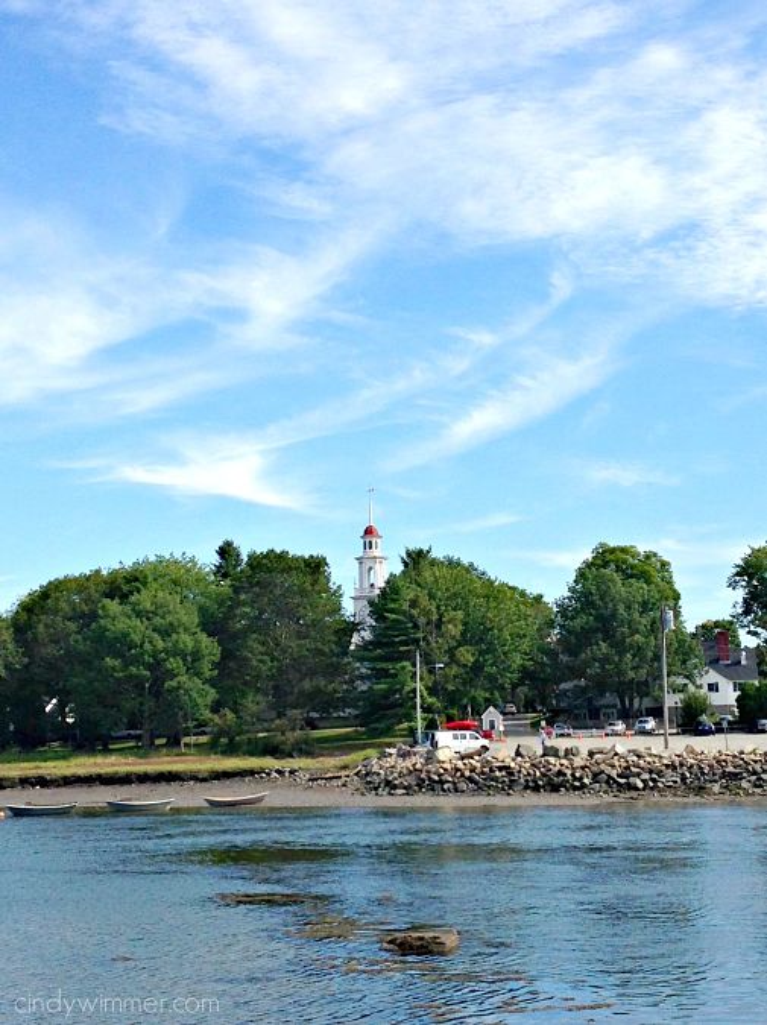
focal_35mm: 33
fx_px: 976
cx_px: 384
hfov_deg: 42.9
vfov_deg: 55.4
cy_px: 512
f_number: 2.4
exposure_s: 1/1427
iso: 50
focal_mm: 4.13
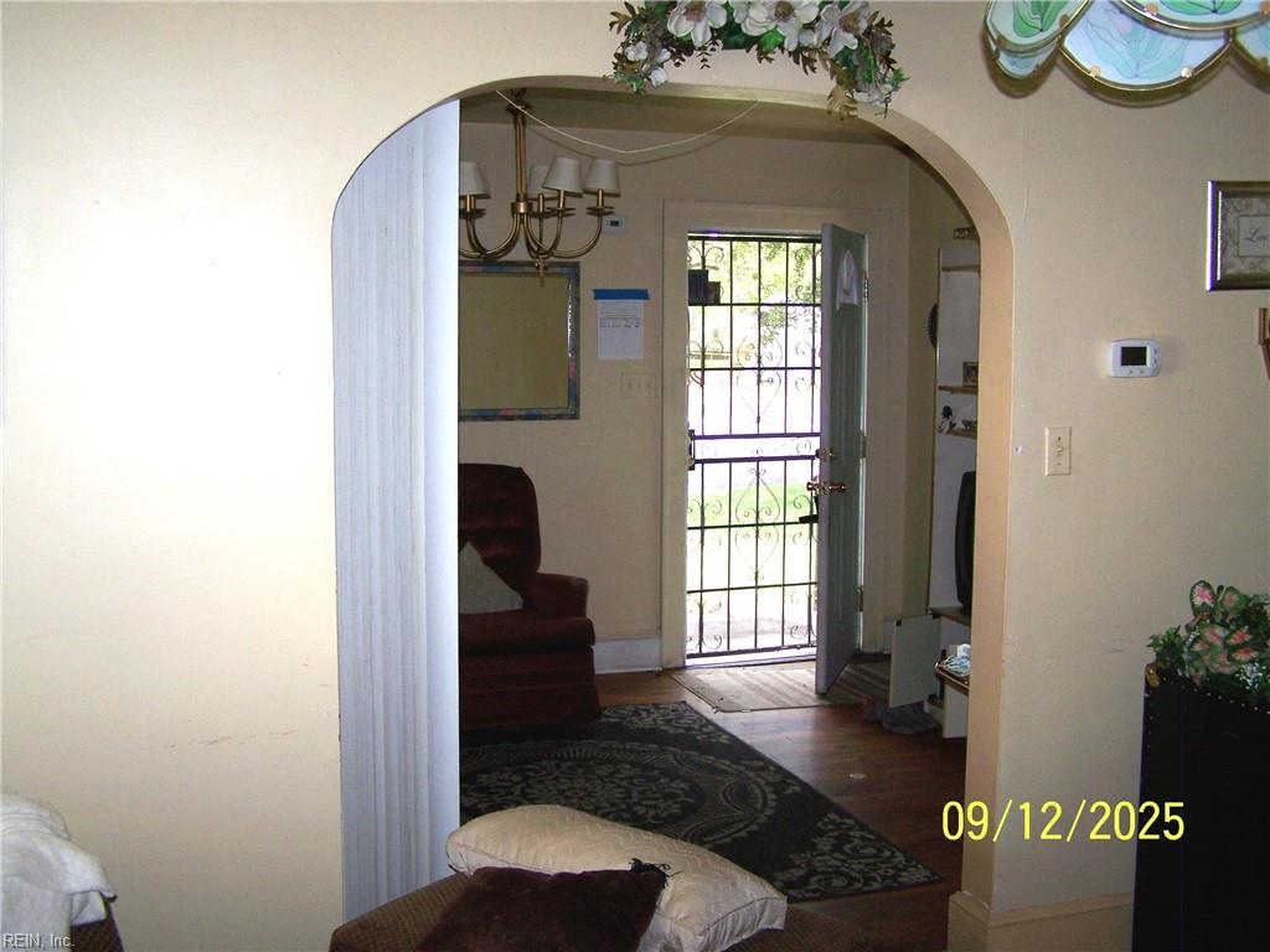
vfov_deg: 37.7
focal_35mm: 38
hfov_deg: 49.0
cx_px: 635
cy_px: 476
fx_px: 1394
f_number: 2.8
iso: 80
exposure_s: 1/60
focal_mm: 6.3
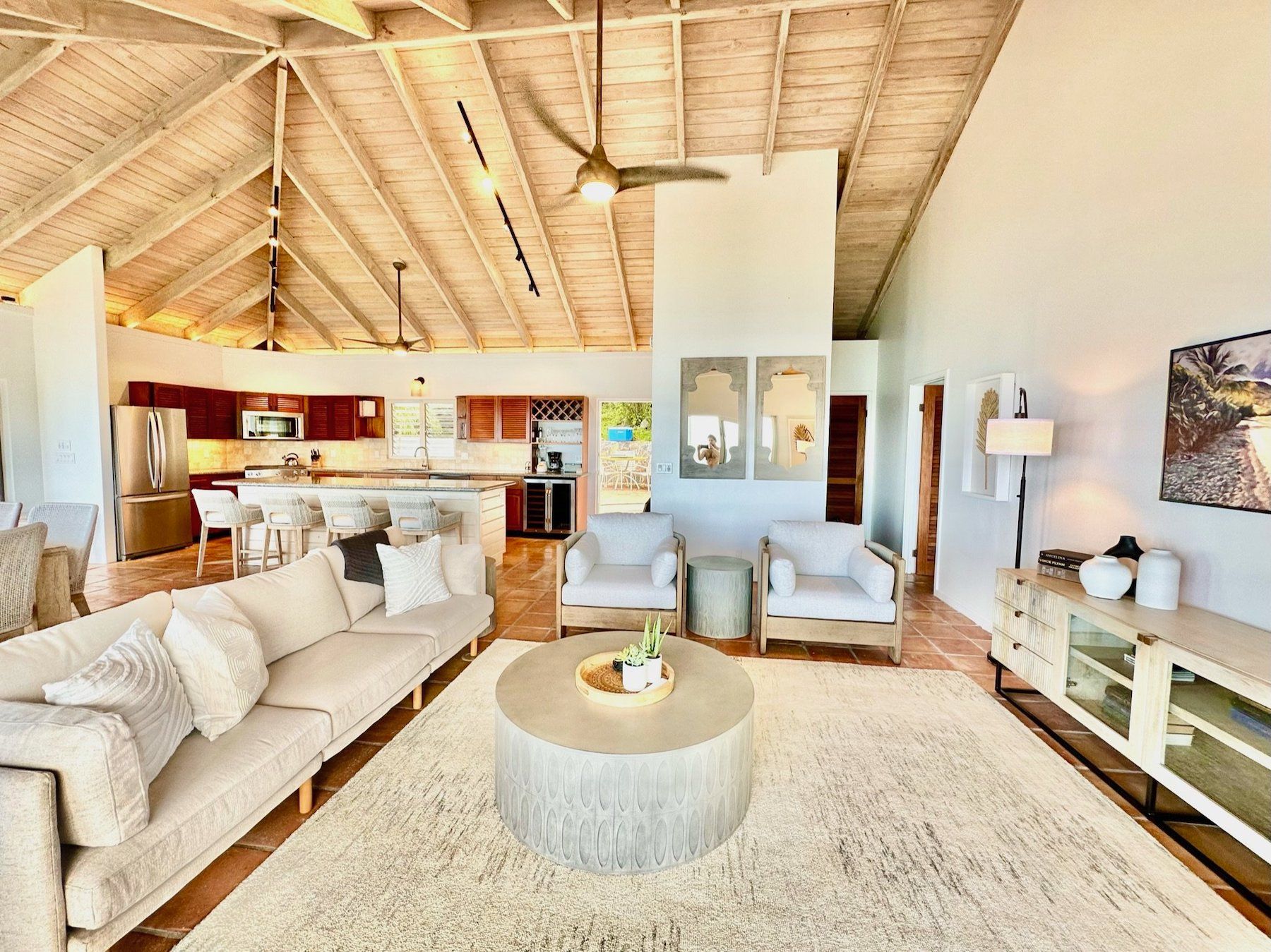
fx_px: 514
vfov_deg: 85.6
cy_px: 476
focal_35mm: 14
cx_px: 636
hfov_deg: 102.1
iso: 100
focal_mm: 2.22
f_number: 2.2
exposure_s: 1/120
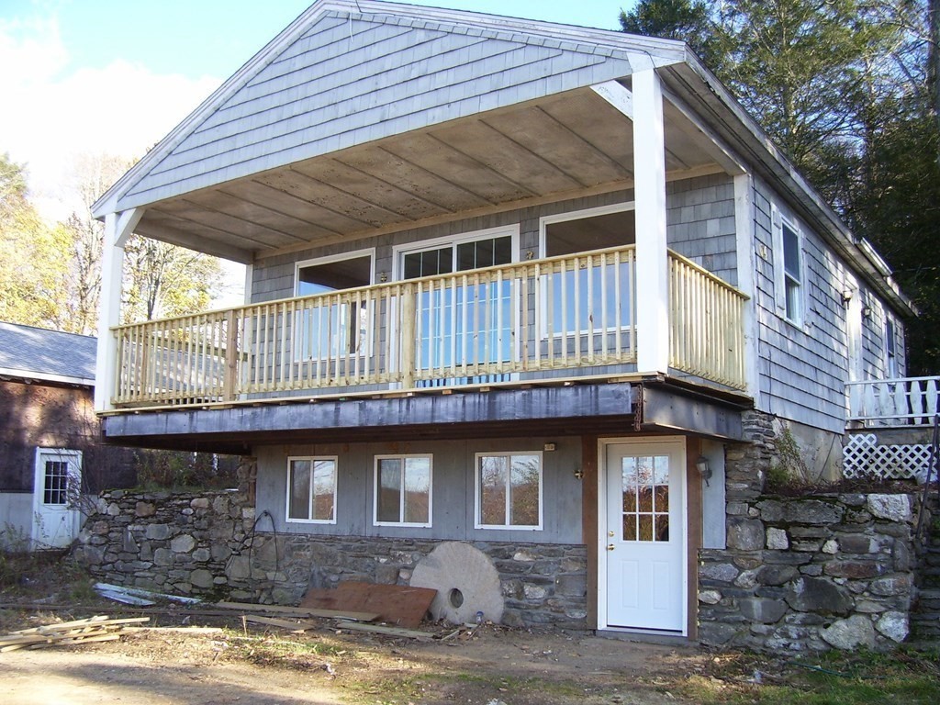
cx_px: 470
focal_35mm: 34
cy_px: 352
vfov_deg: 41.8
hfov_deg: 54.0
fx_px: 923
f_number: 2.7
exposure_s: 1/250
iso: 80
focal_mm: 5.6
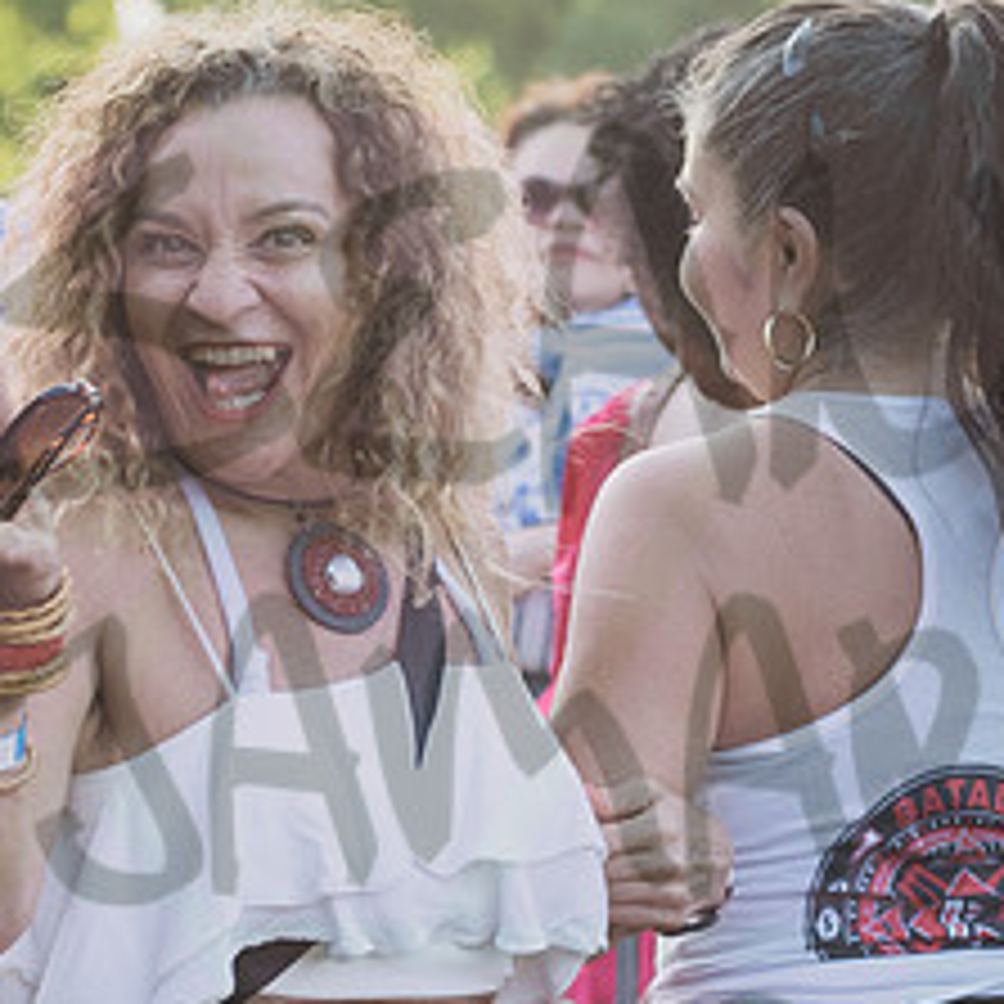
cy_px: 675
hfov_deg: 8.0
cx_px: 289
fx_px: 7186
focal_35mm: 219
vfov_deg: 8.0
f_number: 4
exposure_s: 1/800
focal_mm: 80
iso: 1000
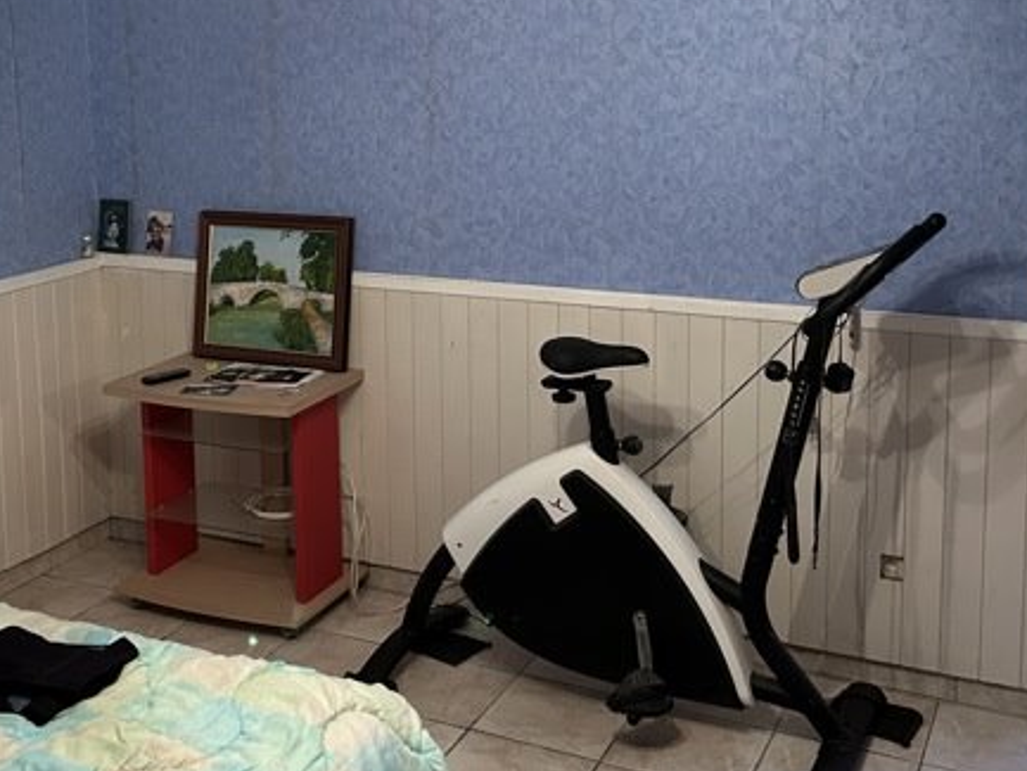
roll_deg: +1.8
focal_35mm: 48
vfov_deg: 30.1
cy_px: 256
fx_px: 1424
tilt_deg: -9.4
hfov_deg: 39.1
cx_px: 334
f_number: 1.5
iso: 320
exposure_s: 1/50
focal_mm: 5.7
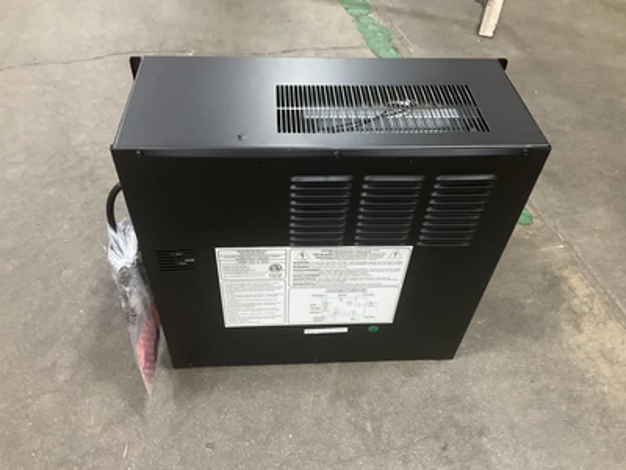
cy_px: 235
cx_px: 313
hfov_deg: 61.7
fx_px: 524
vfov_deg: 48.2
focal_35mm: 29
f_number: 1.8
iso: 320
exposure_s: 1/30
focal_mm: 3
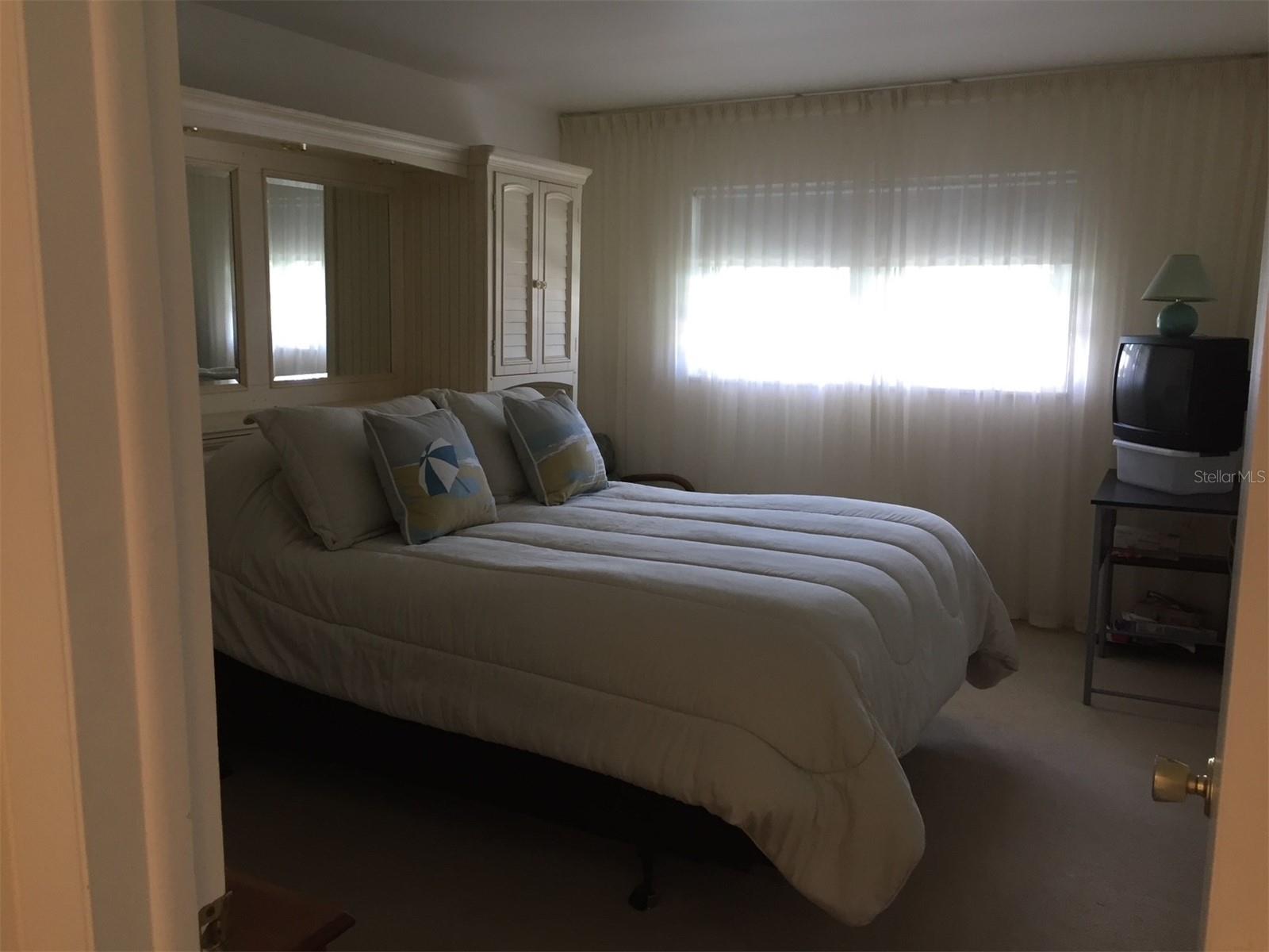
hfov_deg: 61.7
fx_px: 1063
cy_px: 476
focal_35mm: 29
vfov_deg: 48.2
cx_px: 634
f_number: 2.2
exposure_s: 1/30
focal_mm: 4.15
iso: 80
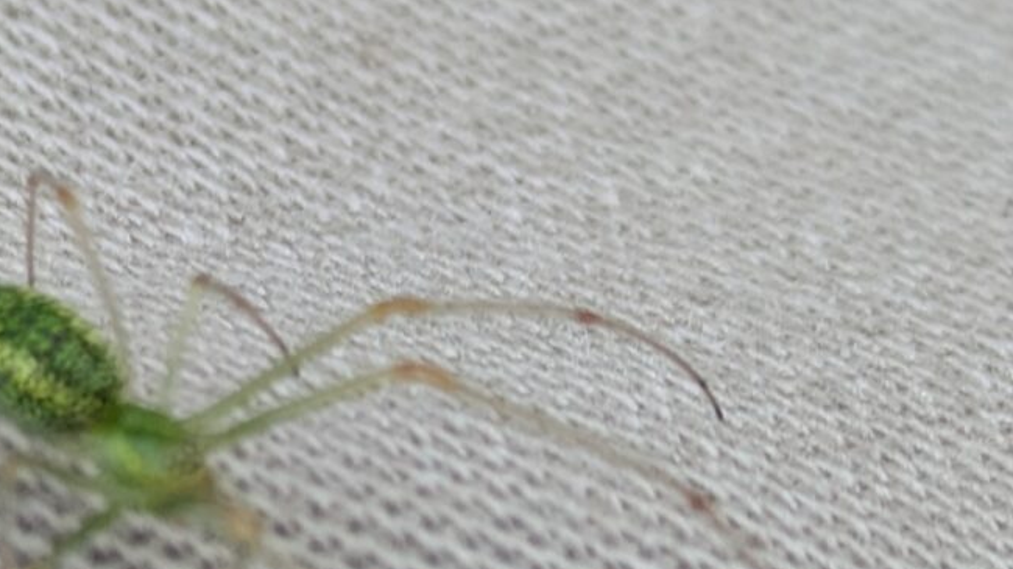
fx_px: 5880
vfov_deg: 5.5
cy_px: 594
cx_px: 366
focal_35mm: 219
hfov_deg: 9.8
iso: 56
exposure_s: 1/312
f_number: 1.89
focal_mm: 5.43
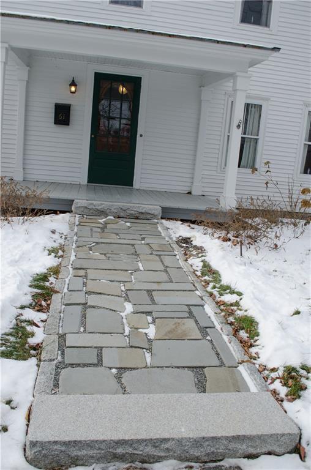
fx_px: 430
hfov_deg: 39.8
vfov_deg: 57.3
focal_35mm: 33
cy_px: 235
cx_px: 156
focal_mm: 22
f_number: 8
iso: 180
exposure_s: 1/250
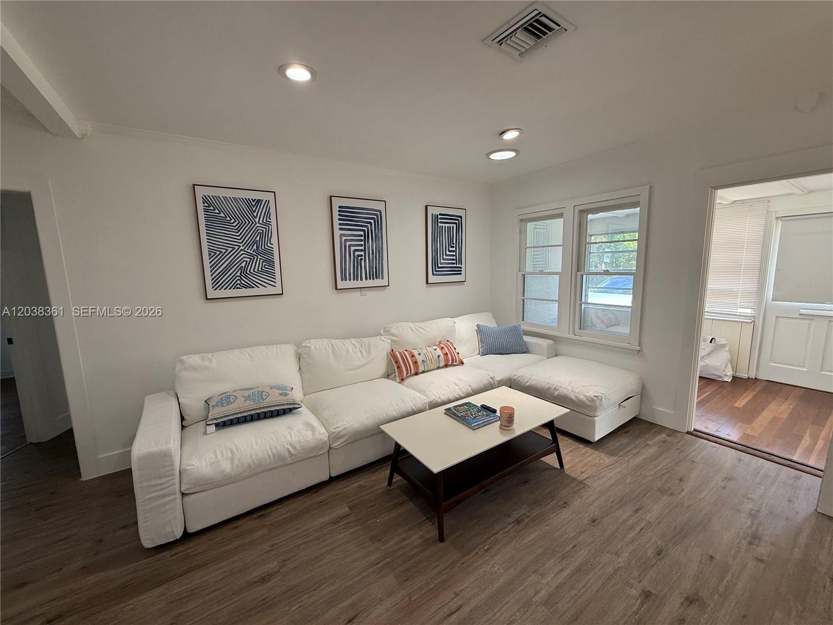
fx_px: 337
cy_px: 312
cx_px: 416
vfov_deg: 85.7
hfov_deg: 102.1
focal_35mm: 14
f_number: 2.2
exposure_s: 1/120
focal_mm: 2.22
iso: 100
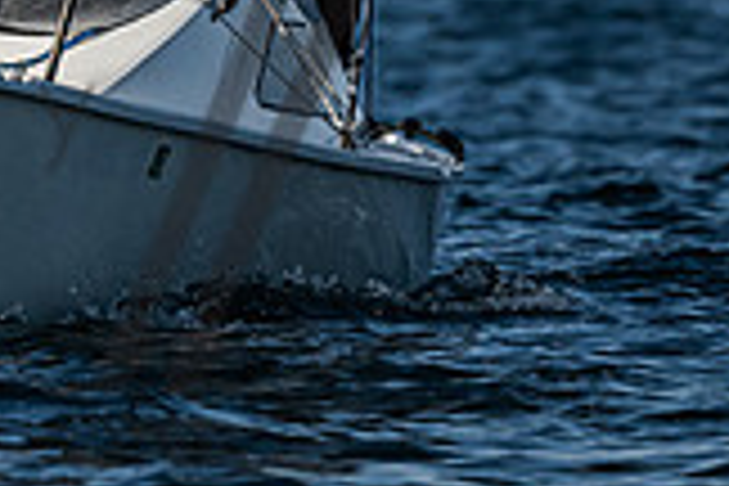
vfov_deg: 0.9
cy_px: -430
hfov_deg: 1.3
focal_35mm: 1592
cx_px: 34
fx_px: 32235
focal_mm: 330
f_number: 5.3
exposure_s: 1/8000
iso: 400
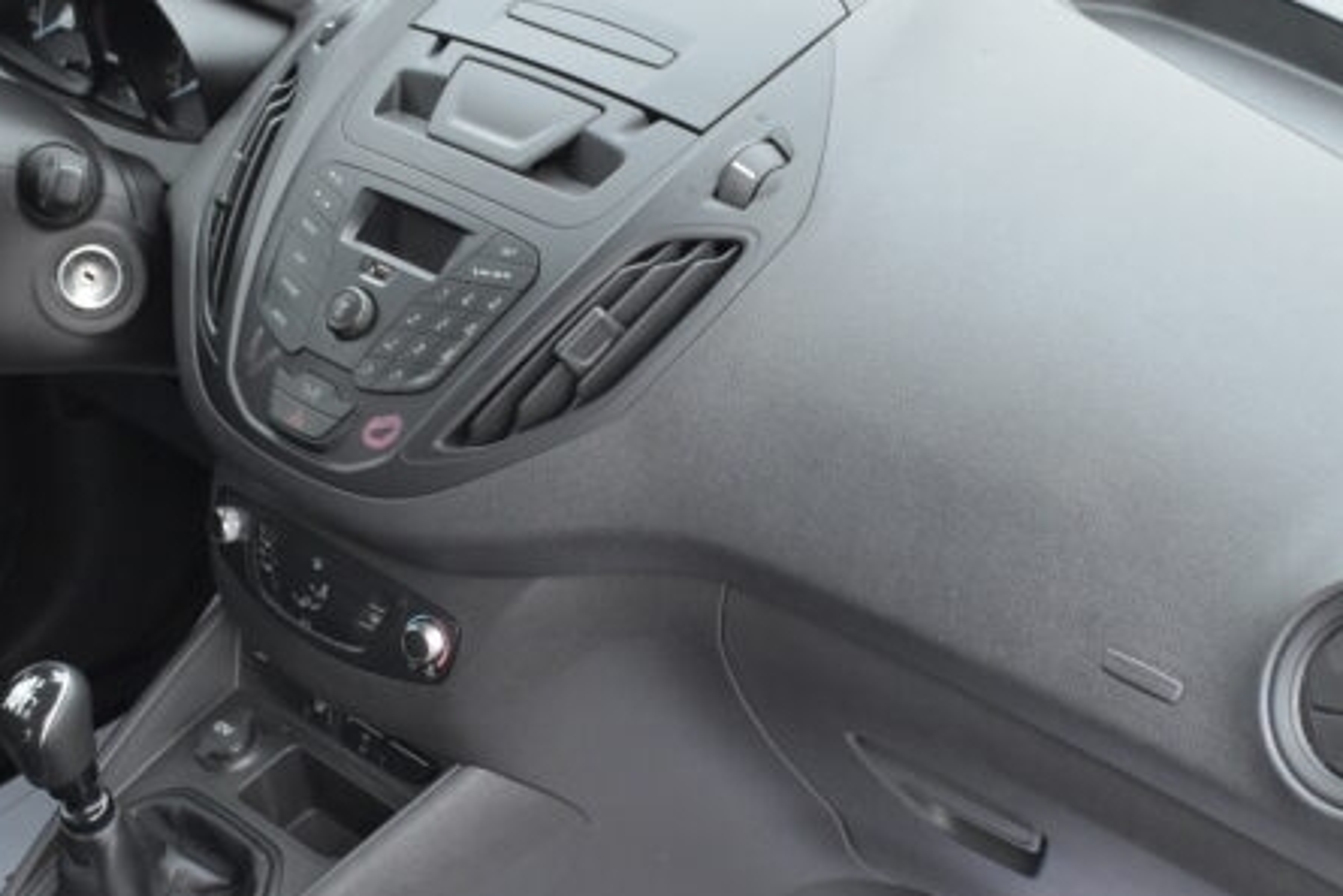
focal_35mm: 69
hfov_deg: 29.2
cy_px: 646
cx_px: 649
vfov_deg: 19.6
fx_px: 2575
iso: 1600
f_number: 3.5
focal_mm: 20
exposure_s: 1/1250
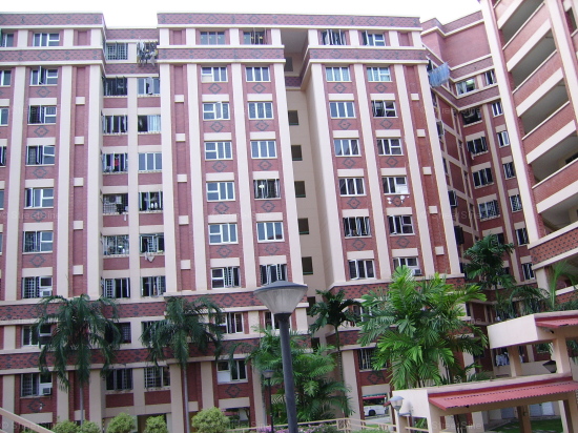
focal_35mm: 35
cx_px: 289
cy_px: 216
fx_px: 584
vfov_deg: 40.7
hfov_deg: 52.6
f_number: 2.8
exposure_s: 1/65
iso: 100
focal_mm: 5.95
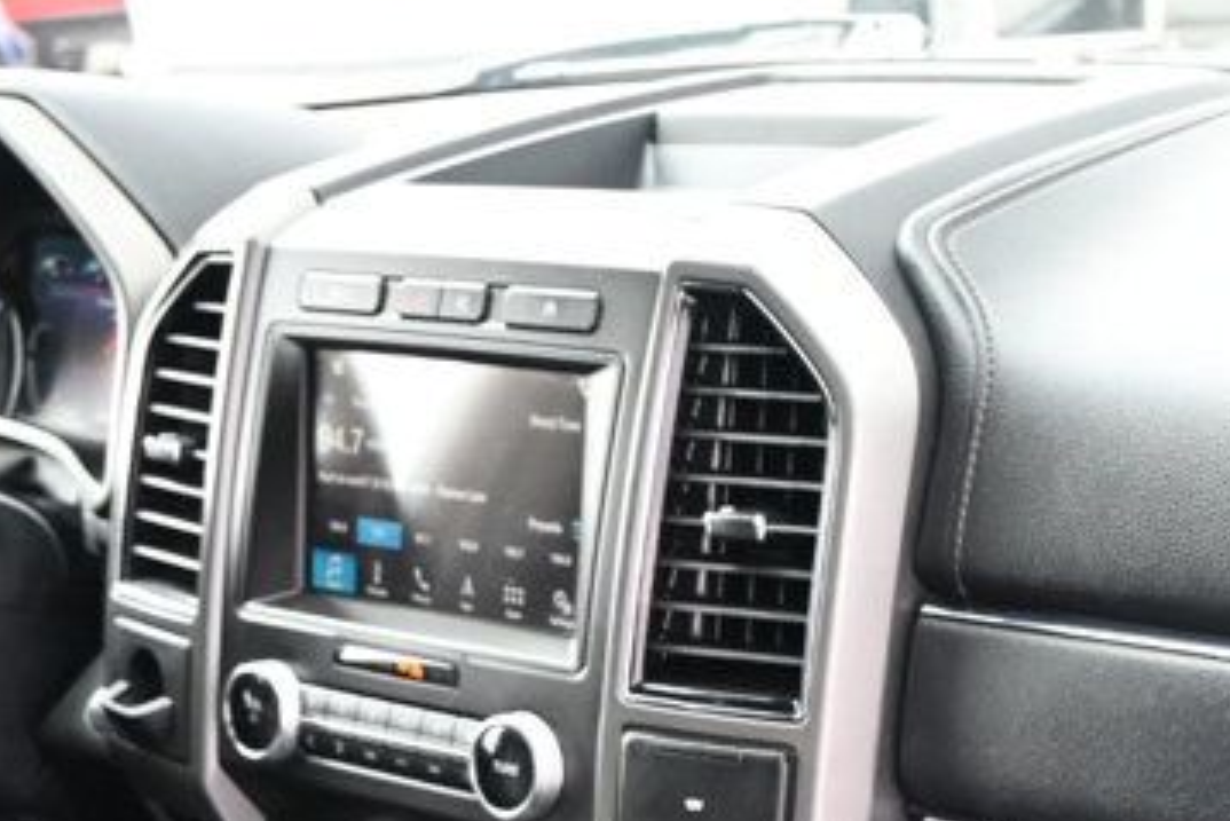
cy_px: 1137
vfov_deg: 15.7
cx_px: 866
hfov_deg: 24.7
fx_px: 2783
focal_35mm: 81
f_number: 3.8
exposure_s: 1/125
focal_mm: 19
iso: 1100
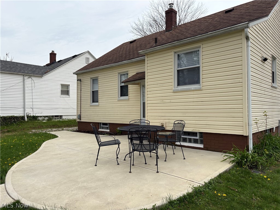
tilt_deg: +1.0
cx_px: 140
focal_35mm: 26
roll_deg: +0.1
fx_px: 210
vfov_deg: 53.1
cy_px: 105
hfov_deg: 67.3
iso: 50
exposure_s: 1/2985
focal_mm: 5.96
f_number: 1.6
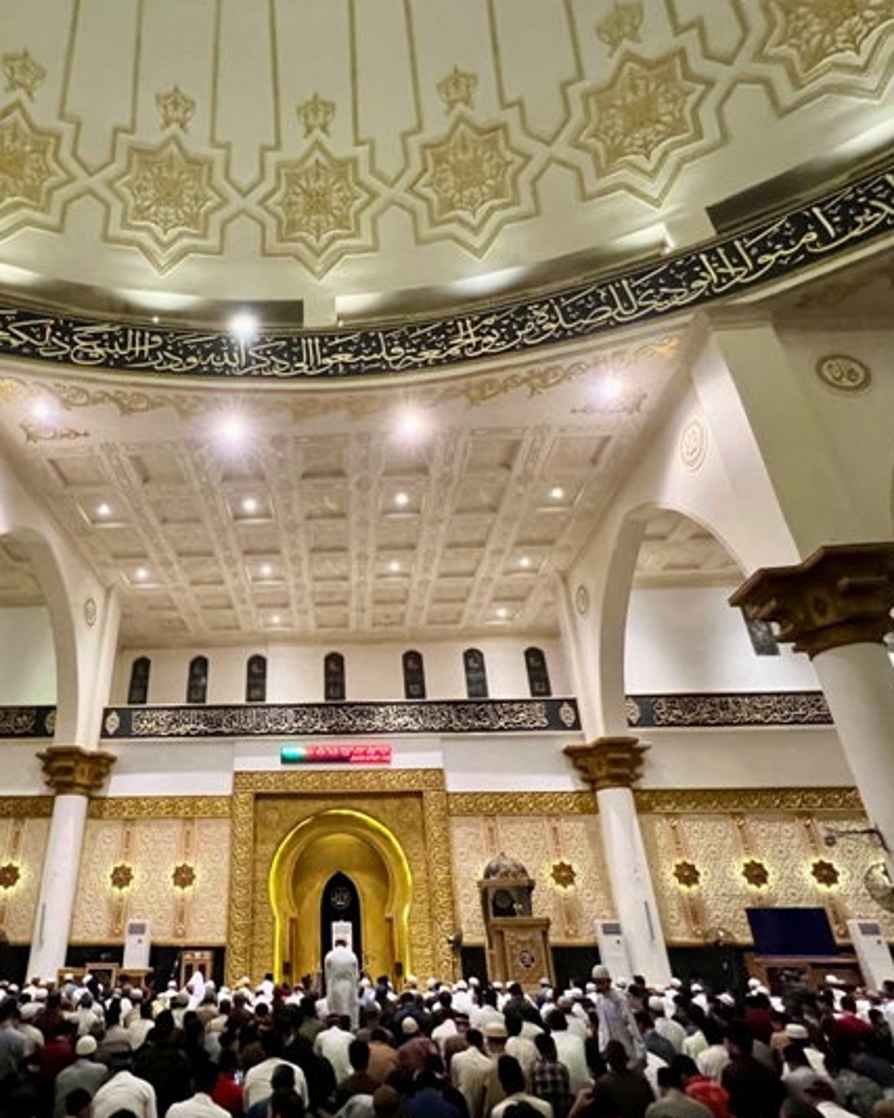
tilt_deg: +26.6
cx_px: 301
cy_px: 605
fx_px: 629
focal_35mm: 19
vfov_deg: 83.1
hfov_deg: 68.9
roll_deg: +0.5
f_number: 1.8
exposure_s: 1/50
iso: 500
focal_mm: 1.57
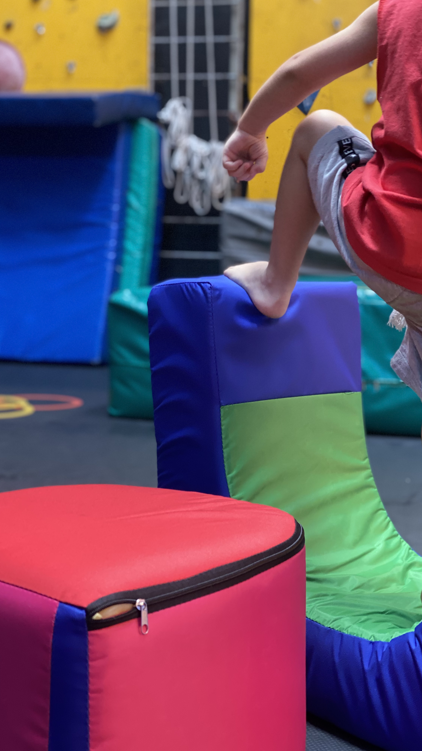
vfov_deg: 36.6
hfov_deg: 21.0
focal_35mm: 57
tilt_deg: -3.9
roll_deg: -2.6
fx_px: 1134
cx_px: 260
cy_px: 374
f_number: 2
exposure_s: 1/33
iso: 200
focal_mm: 6
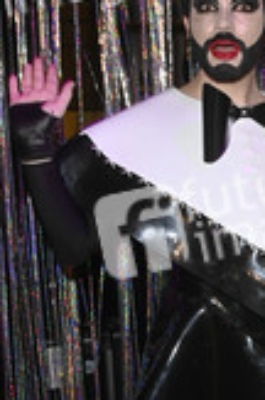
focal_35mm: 59
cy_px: 344
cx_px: 292
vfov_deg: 32.6
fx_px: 654
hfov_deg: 21.7
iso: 2000
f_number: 5.6
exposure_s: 1/50
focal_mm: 24
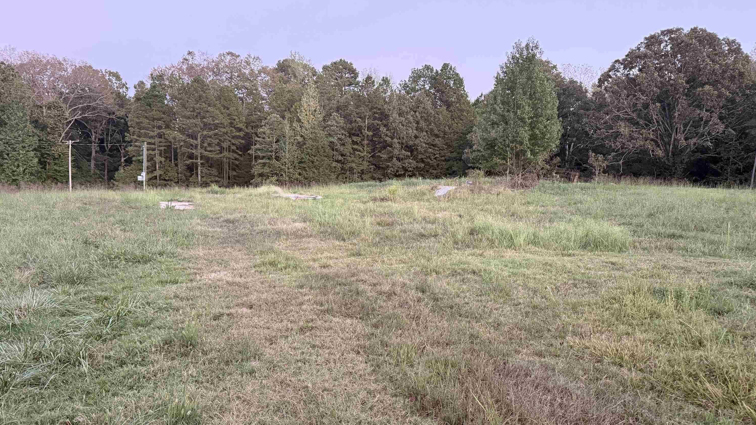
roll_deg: -2.6
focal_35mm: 27
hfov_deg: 69.9
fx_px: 541
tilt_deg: -5.7
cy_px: 242
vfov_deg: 42.8
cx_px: 381
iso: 640
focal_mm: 6.76
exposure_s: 1/60
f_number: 1.78
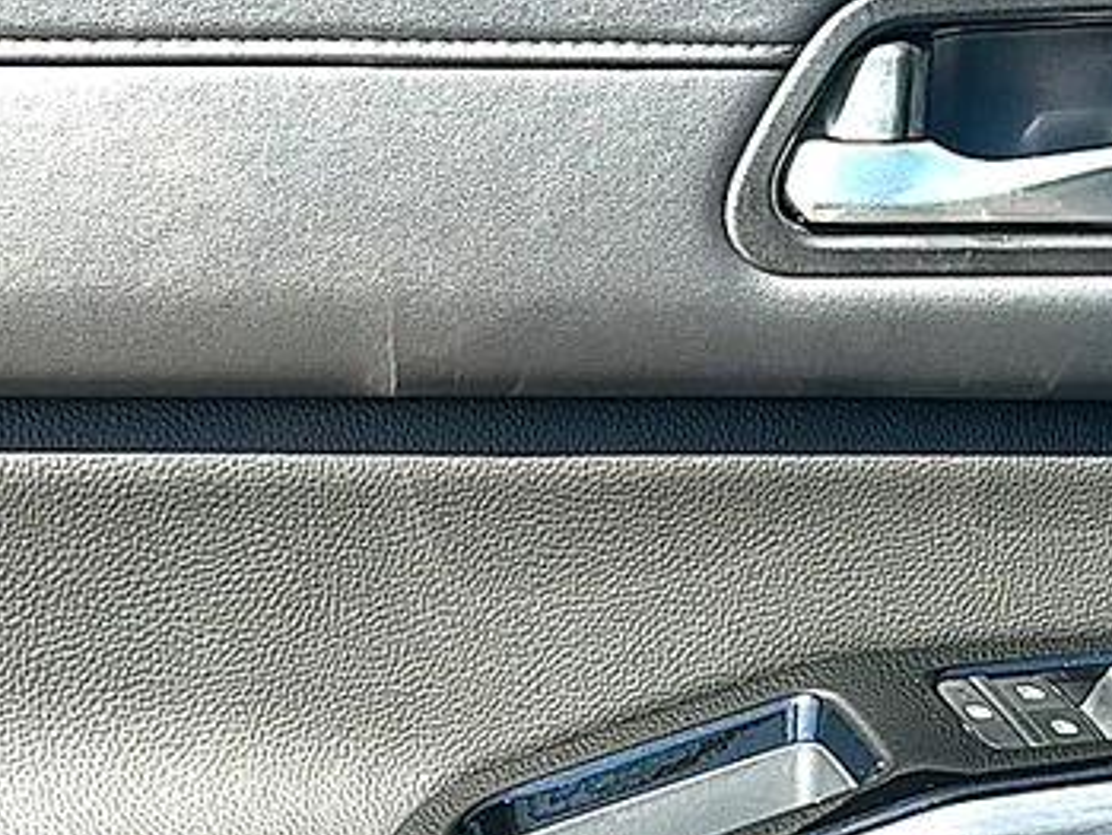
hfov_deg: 23.2
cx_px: 750
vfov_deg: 17.4
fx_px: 2700
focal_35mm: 84
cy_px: 700
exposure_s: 1/681
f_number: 1.78
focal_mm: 6.86
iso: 80
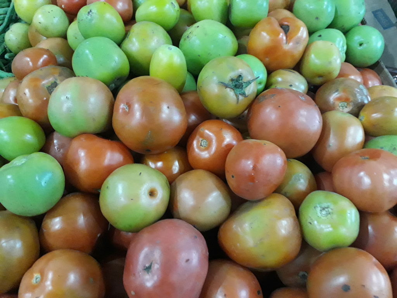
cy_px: 149
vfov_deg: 51.4
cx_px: 198
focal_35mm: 27
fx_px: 310
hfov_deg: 65.3
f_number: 1.9
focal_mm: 3.6
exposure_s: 1/15
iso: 800
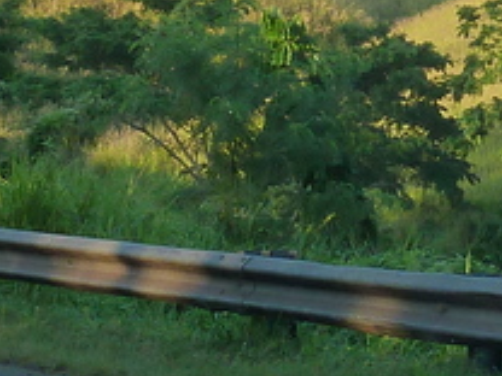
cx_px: 533
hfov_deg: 9.7
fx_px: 2929
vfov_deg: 7.3
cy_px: 24
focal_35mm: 202
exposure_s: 1/160
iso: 125
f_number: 4
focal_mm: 5.7
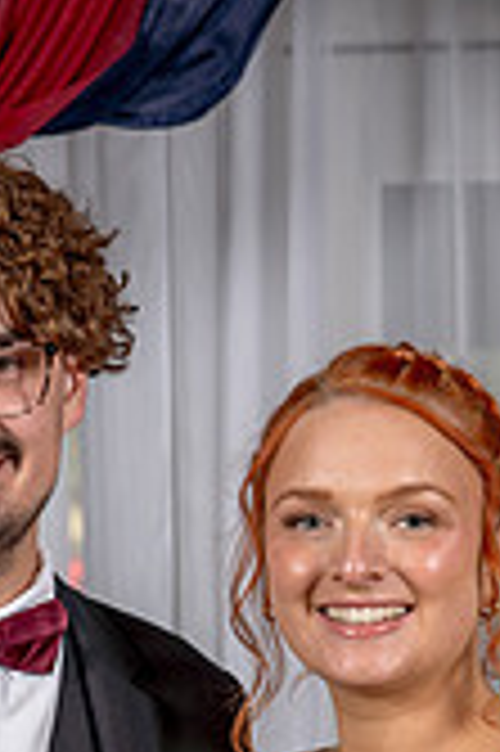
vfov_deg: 10.7
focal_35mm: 189
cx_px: 158
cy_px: 901
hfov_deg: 7.2
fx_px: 3945
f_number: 5
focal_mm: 70
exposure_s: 1/160
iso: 100
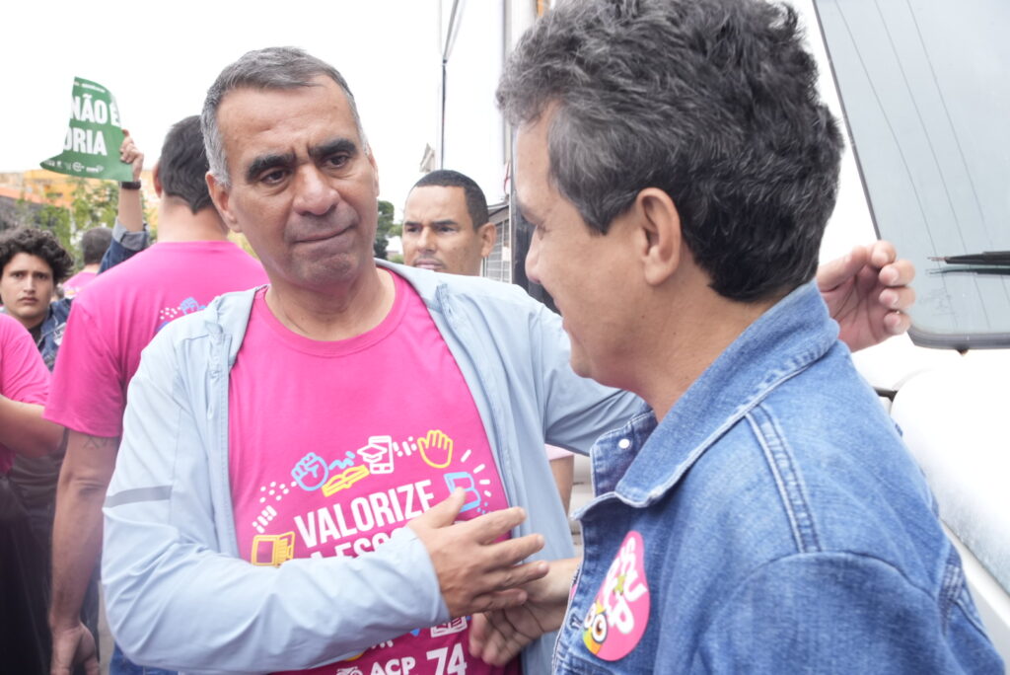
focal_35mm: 34
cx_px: 505
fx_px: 968
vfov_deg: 38.4
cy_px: 338
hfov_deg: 55.1
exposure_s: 1/200
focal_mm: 23
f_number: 6.3
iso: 800
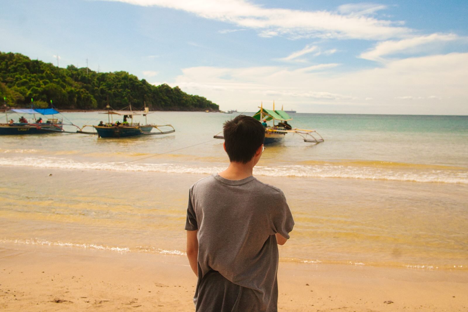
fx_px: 468
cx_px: 234
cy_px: 156
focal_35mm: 36
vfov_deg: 36.9
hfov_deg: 53.1
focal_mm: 24
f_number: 5.6
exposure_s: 1/3200
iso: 3200
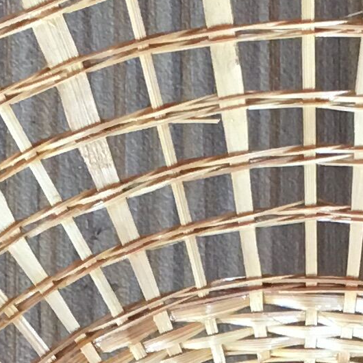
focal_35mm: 195
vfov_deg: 8.6
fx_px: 2313
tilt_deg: -88.0
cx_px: 321
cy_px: 681
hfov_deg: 8.9
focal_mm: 4.15
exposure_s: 1/17
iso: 50
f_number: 2.2
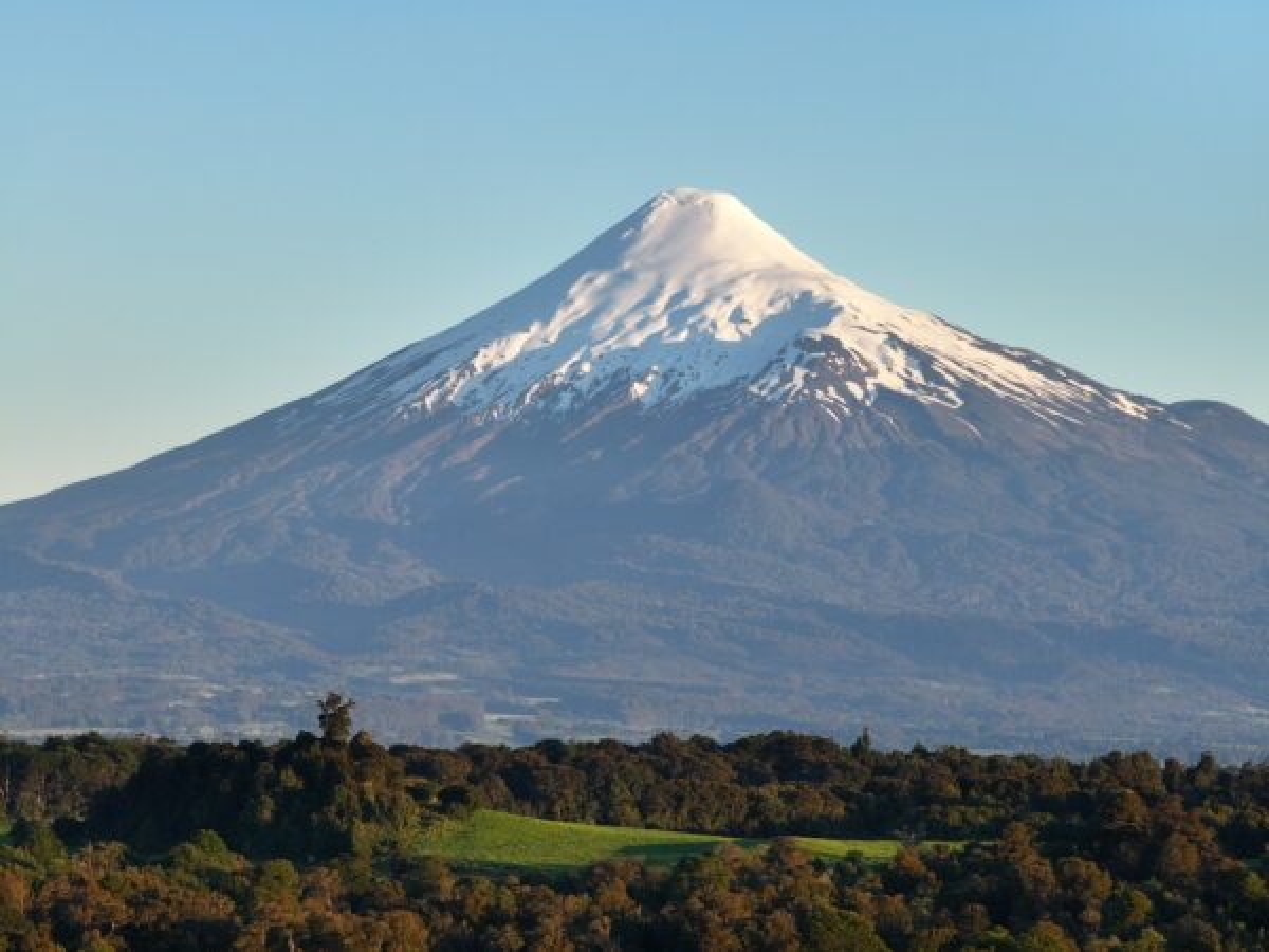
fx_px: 6085
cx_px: 634
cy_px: 476
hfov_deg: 11.9
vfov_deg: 8.9
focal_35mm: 166
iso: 100
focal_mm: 30.71
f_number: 3.4
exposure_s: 1/200
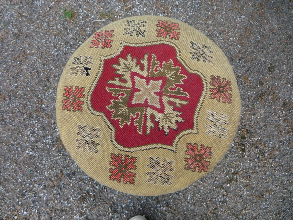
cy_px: 110
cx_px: 146
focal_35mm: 30
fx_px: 254
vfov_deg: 46.8
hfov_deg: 60.0
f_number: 4
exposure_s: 1/100
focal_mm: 5.2
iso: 100
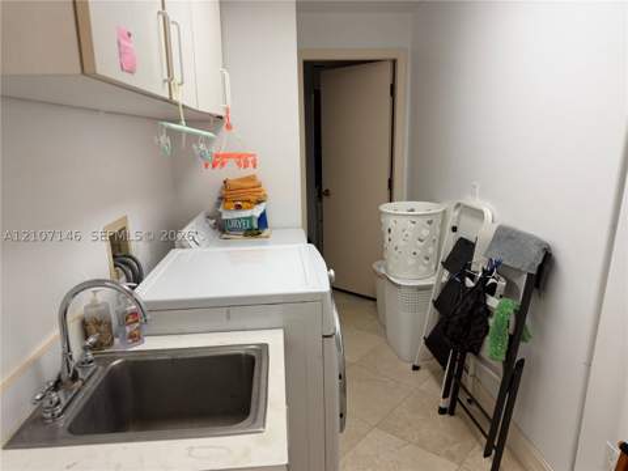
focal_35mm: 24
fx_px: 435
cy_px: 236
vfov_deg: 56.8
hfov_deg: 71.6
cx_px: 314
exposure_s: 1/60
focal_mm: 6.76
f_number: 1.78
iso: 125
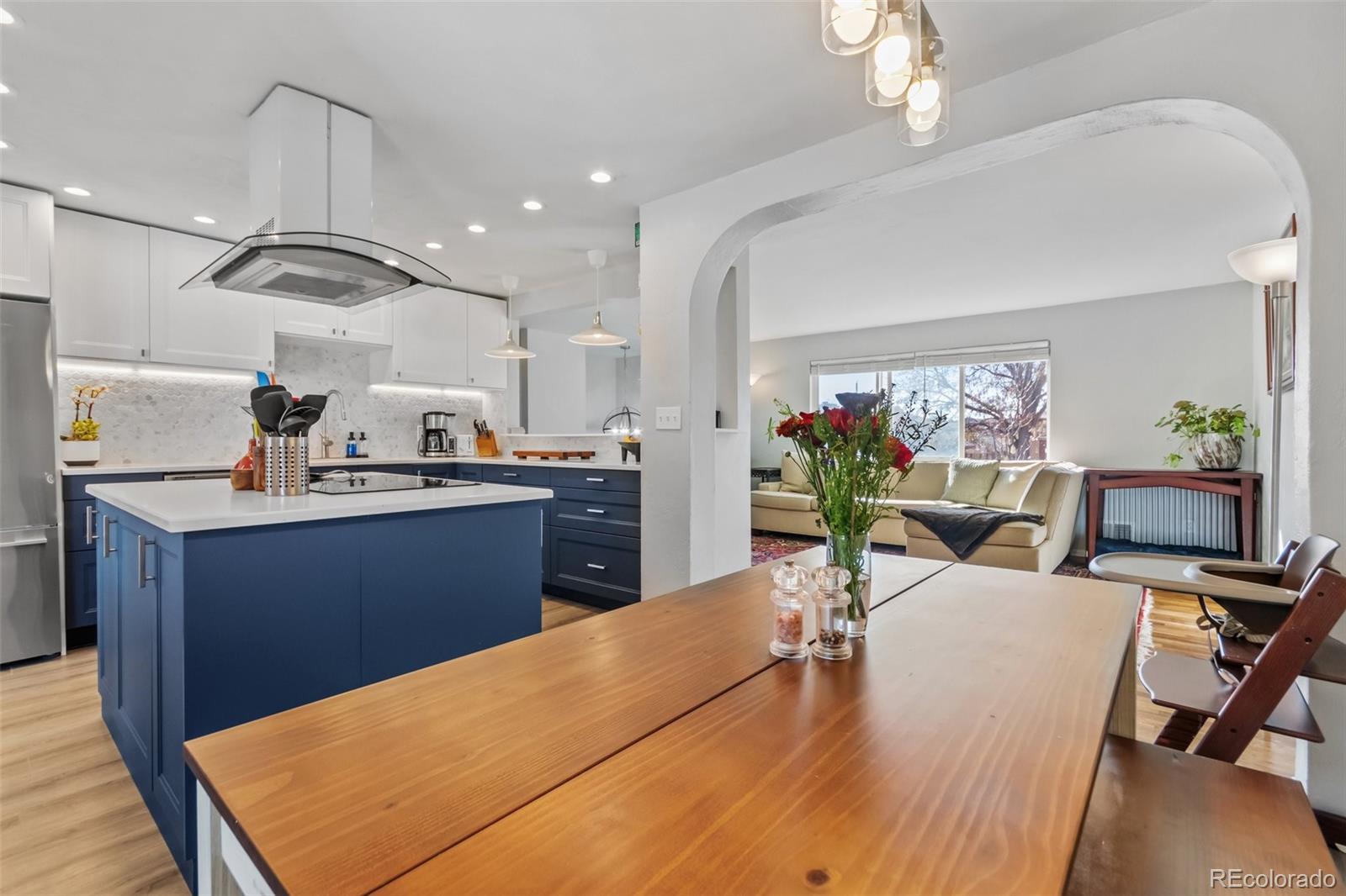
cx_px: 673
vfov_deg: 77.3
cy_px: 448
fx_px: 561
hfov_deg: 100.4
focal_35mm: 15
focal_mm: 10
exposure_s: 1/80
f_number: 8
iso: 1000
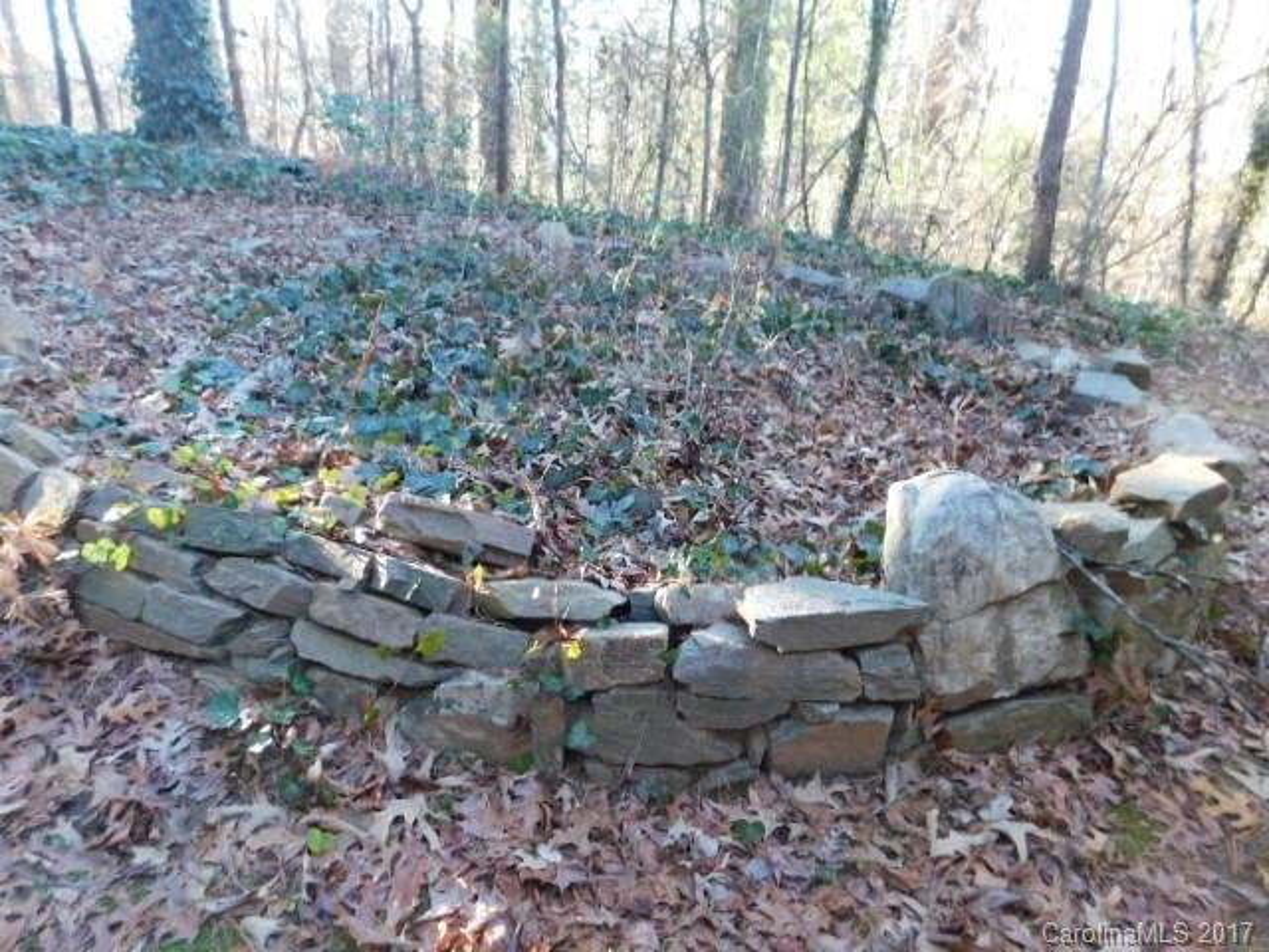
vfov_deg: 58.9
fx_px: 843
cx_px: 634
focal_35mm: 23
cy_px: 476
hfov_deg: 73.9
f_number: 3
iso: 160
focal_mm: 4
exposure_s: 1/30
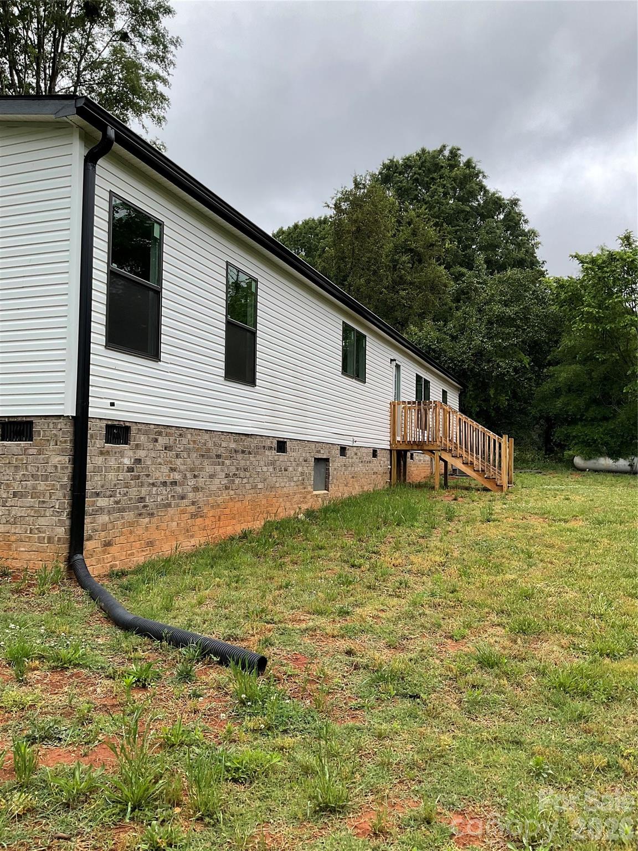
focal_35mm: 29
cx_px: 319
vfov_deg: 61.7
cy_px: 426
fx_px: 713
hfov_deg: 48.2
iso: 16
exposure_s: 1/1144
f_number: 1.8
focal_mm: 3
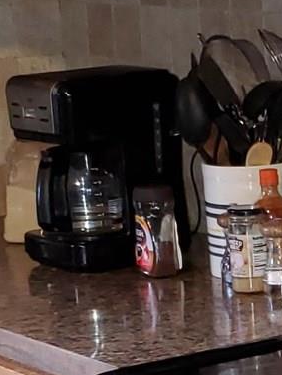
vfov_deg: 12.3
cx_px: 460
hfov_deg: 9.0
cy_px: 375
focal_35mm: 159
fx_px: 1726
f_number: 1.5
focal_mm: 4.3
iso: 160
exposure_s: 1/24
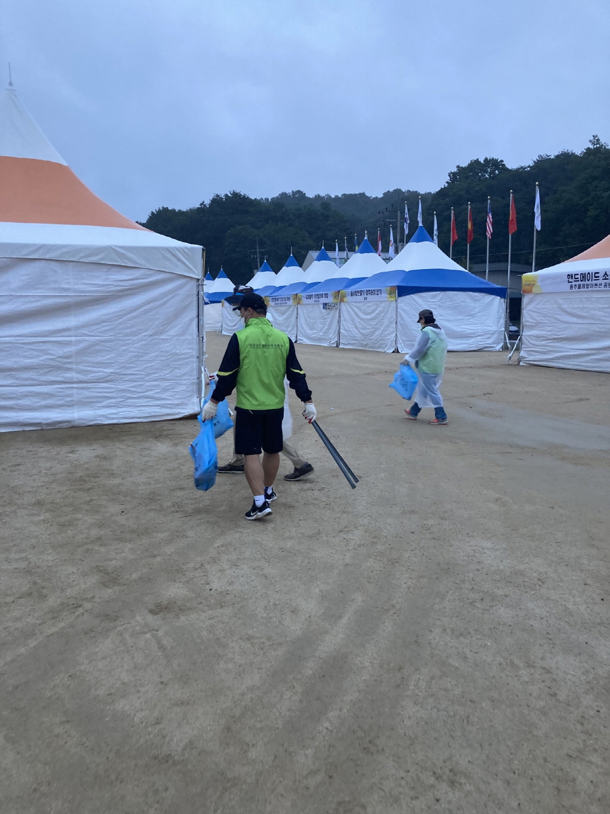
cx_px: 305
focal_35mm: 28
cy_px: 407
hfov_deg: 49.7
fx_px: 658
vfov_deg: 63.4
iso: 125
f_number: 1.8
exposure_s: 1/60
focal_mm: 3.99
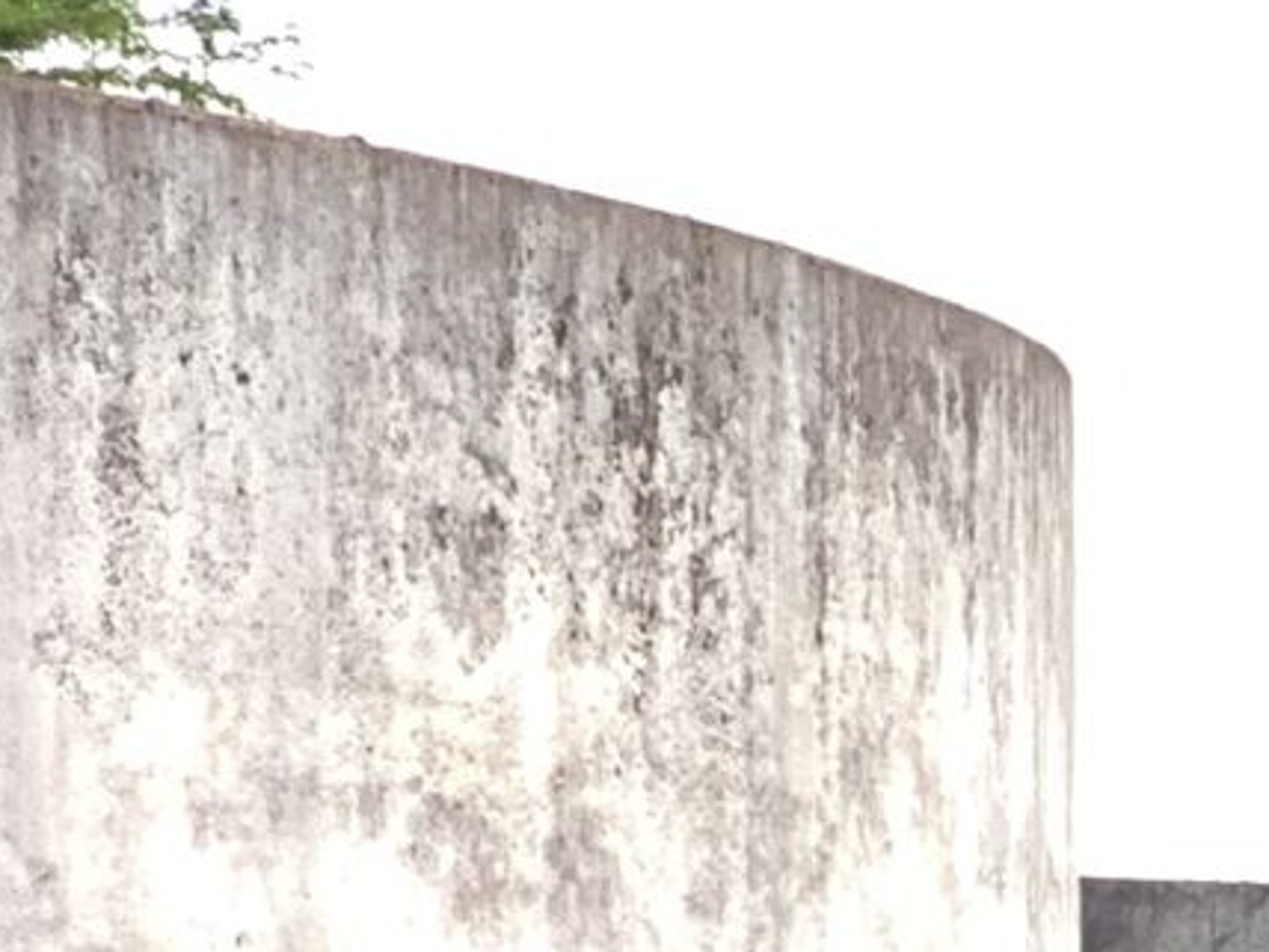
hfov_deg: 6.0
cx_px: 3540
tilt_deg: -4.8
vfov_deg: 4.6
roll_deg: -1.2
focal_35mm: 311
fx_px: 11401
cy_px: 2693
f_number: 2.4
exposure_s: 1/122
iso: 32
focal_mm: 6
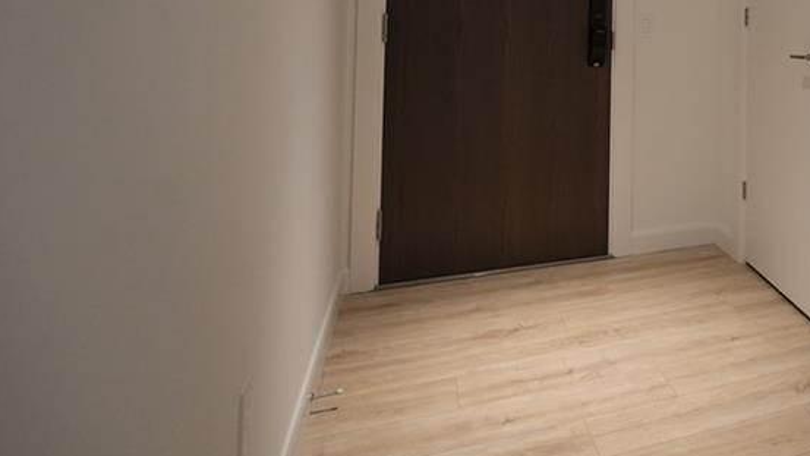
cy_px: 4
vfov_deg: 33.7
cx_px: 734
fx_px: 687
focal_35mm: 32
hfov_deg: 53.2
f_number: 4
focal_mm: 16.5
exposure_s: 1/200
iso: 4000
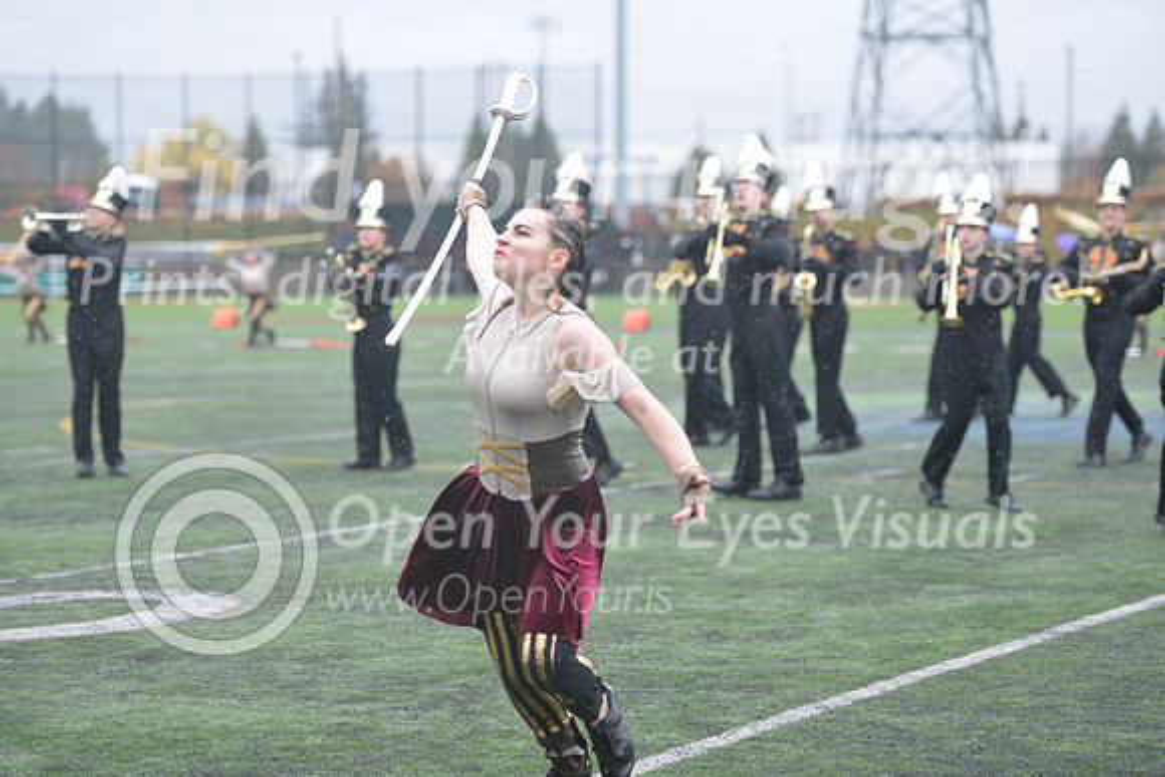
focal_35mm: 100
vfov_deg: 13.7
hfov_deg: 20.4
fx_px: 3237
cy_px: 388
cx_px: 582
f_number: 2.8
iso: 1250
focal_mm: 100
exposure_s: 1/1000
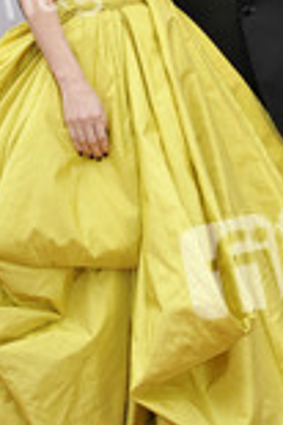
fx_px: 1985
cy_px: 118
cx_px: 73
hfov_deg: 8.1
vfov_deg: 12.2
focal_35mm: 168
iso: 1000
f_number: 8
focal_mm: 65
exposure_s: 1/250
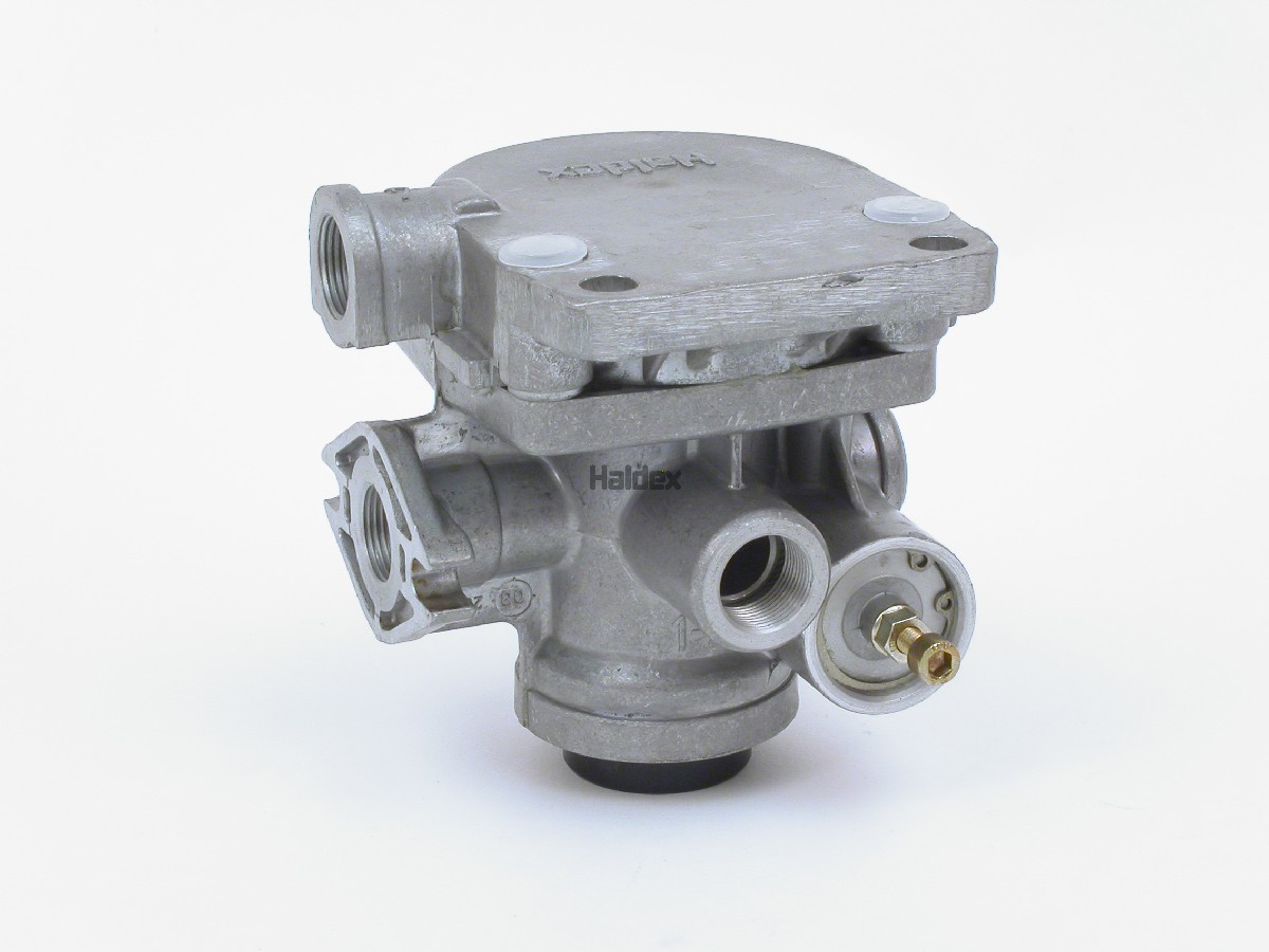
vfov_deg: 16.4
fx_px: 3299
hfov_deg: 21.8
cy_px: 476
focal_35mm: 90
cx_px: 634
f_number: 6.7
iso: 100
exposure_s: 1.5
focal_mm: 18.6
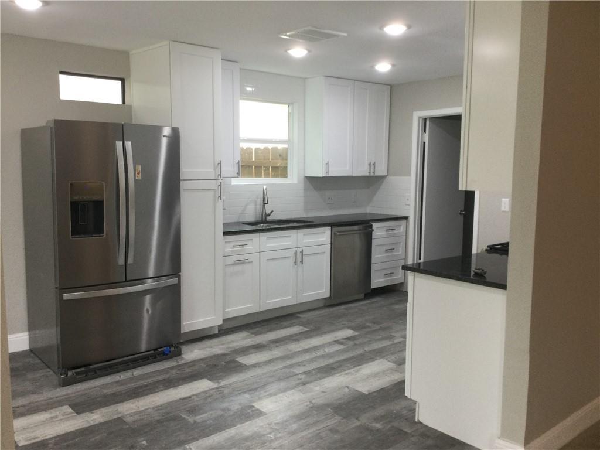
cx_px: 300
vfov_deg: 45.4
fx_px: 537
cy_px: 225
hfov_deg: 58.4
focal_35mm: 31
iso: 50
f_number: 2.4
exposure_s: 1/30
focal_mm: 3.3
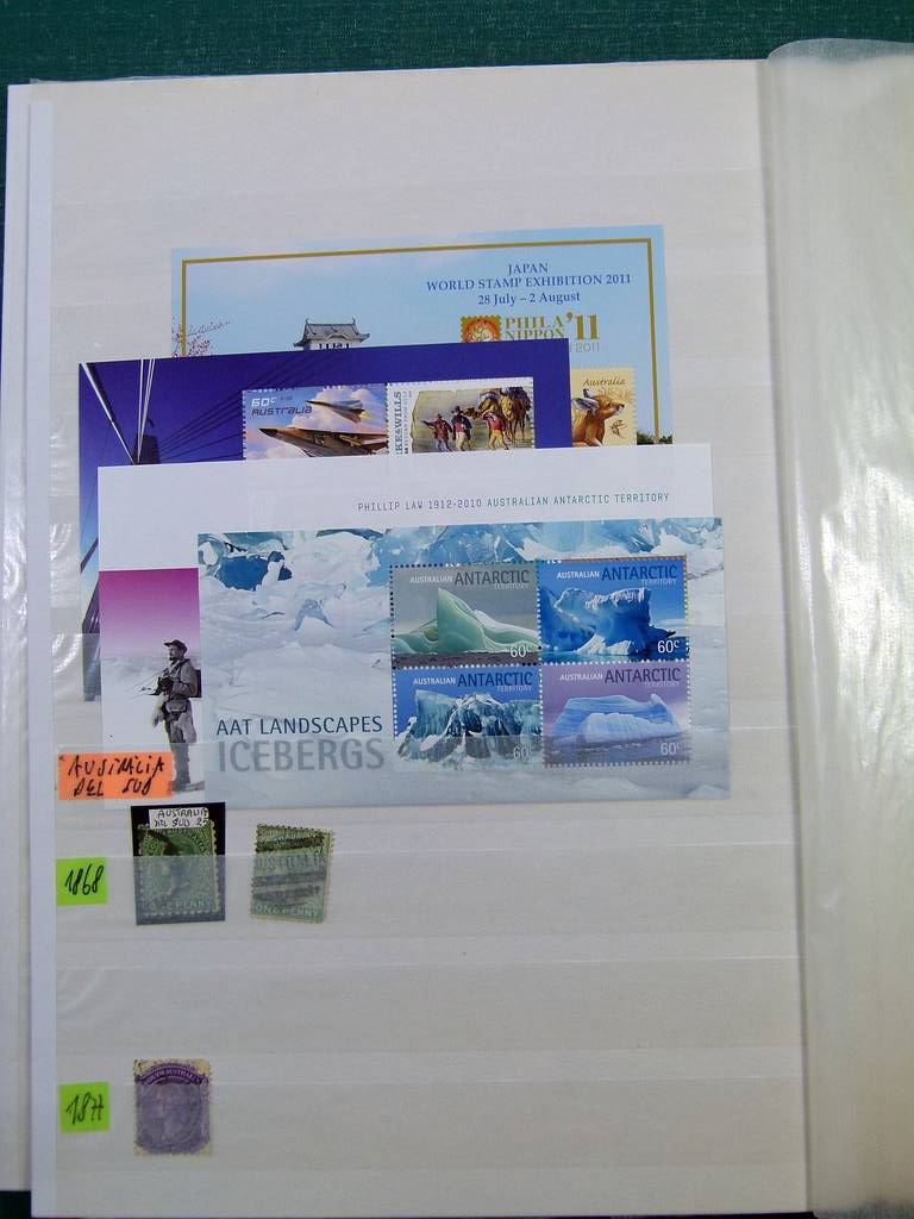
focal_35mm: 37
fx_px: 1303
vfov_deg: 50.1
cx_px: 457
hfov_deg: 38.7
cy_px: 610
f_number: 4
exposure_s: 1/160
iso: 100
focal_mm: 6.7
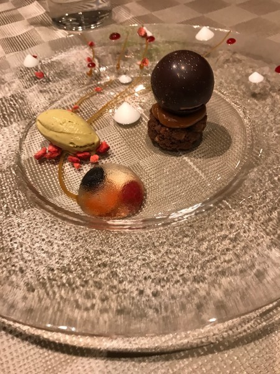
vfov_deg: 63.4
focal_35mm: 28
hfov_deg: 49.7
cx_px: 140
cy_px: 187
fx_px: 302
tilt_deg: -49.1
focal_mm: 3.99
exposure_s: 1/17
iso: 50
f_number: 1.8
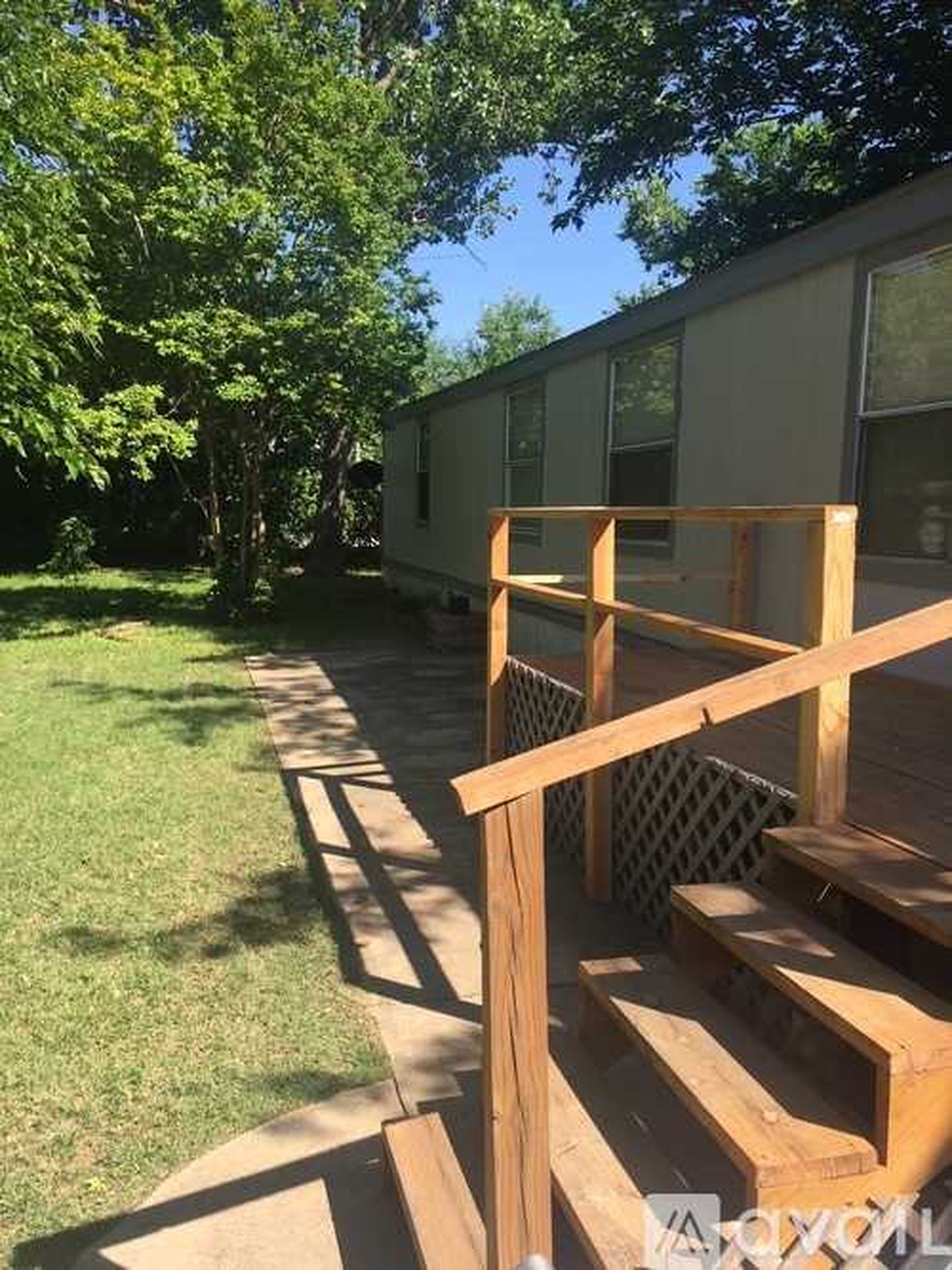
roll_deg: -2.4
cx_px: 476
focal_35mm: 29
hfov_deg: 48.2
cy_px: 635
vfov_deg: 61.7
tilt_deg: -7.8
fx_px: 1064
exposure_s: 1/824
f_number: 2.2
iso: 32
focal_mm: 4.15
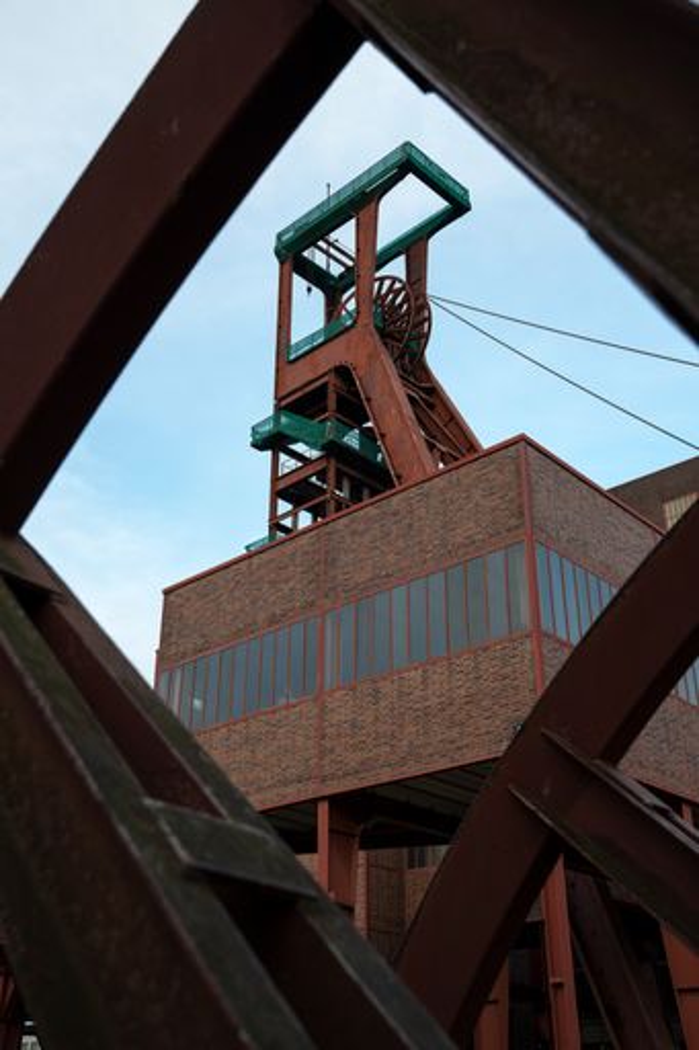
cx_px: 350
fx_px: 1049
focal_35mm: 36
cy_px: 525
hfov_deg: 36.8
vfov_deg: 53.1
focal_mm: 36
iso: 100
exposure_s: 1/50
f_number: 5.6
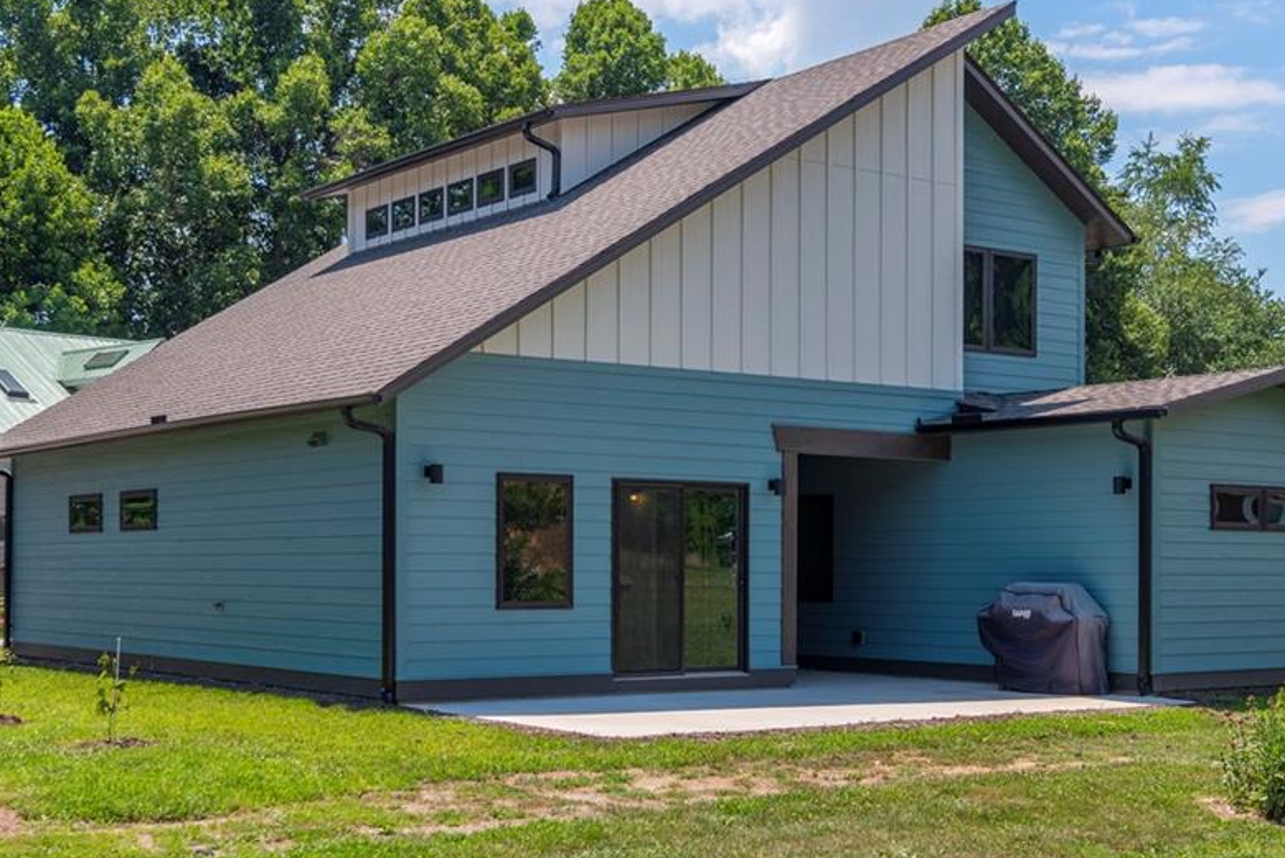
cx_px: 714
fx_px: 1642
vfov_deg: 29.2
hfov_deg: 42.7
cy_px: 359
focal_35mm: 46
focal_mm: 35
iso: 320
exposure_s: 1/1600
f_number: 7.1
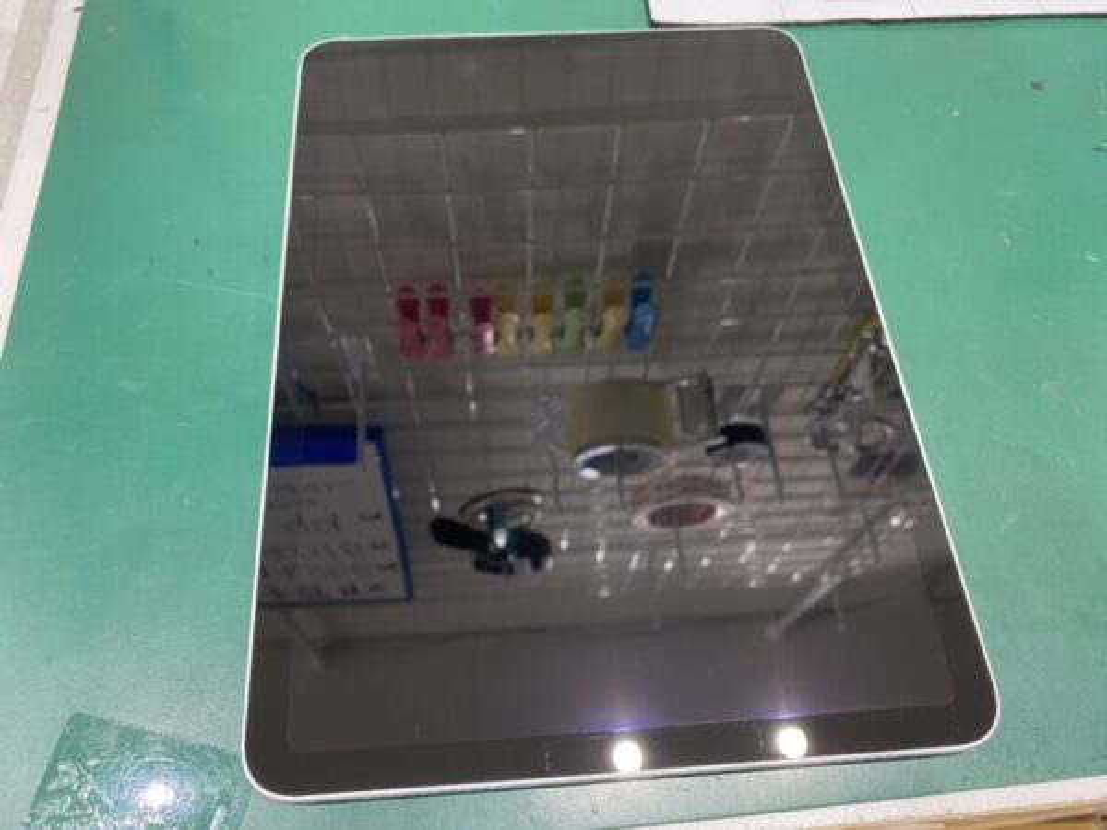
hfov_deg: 67.3
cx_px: 554
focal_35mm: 26
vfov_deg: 53.1
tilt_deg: -63.1
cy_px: 415
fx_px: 831
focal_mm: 4.25
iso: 80
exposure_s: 1/50
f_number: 1.8
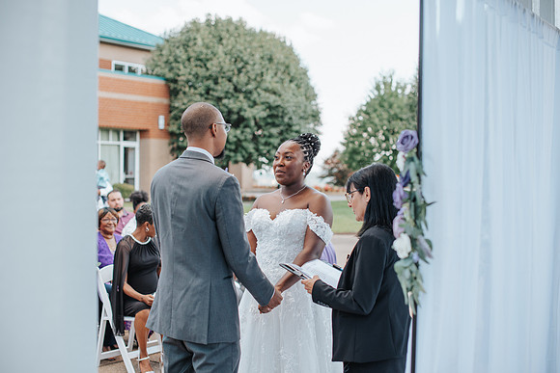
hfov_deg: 39.6
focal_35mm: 50
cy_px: 186
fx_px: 778
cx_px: 280
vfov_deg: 27.0
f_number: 2.5
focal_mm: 50
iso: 200
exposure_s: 1/800
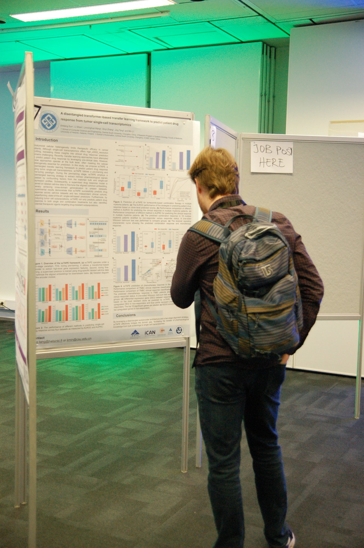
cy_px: 274
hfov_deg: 28.9
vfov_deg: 42.4
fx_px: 706
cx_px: 182
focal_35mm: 46
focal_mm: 31
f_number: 3.5
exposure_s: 1/125
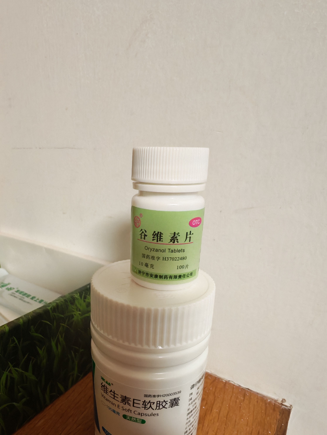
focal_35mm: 24
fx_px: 302
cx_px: 164
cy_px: 218
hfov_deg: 56.8
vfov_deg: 71.6
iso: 640
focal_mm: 1.96
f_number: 2.2
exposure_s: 1/50
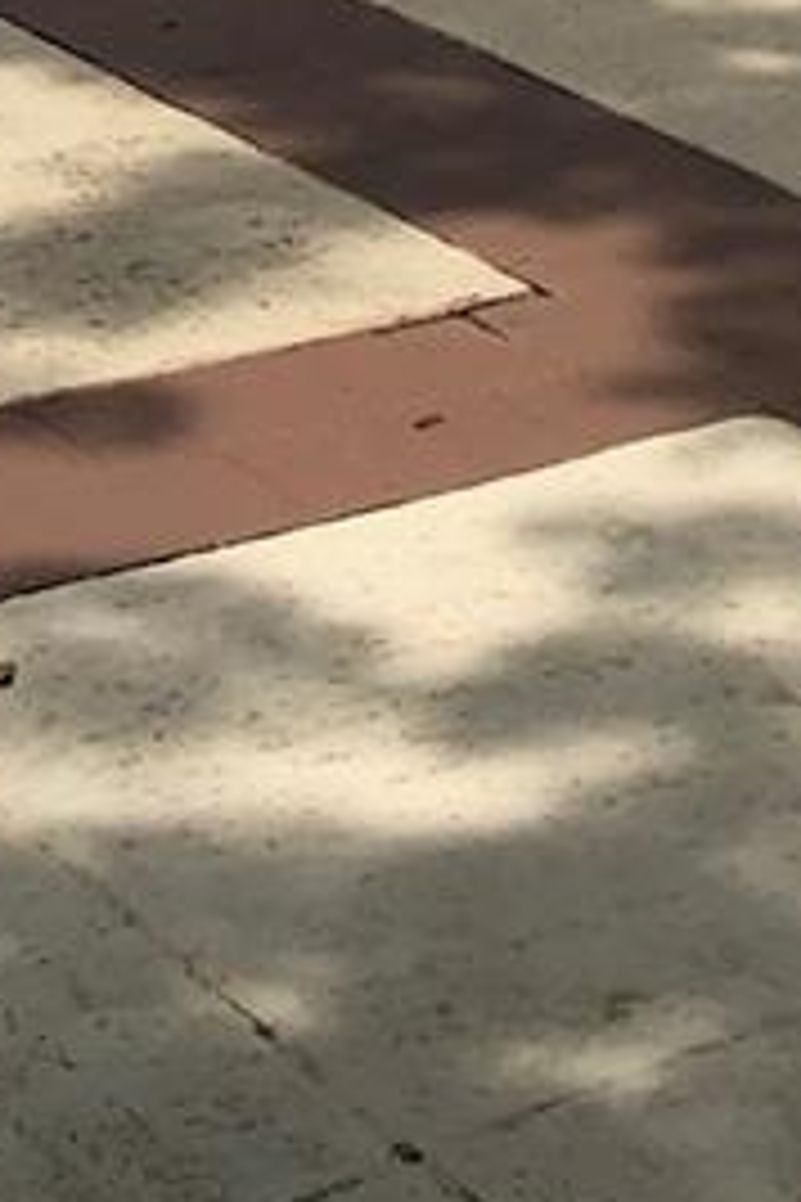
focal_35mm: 131
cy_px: -1378
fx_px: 4372
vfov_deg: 13.0
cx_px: 734
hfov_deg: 10.4
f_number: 1.8
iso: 25
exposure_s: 1/2558
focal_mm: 4
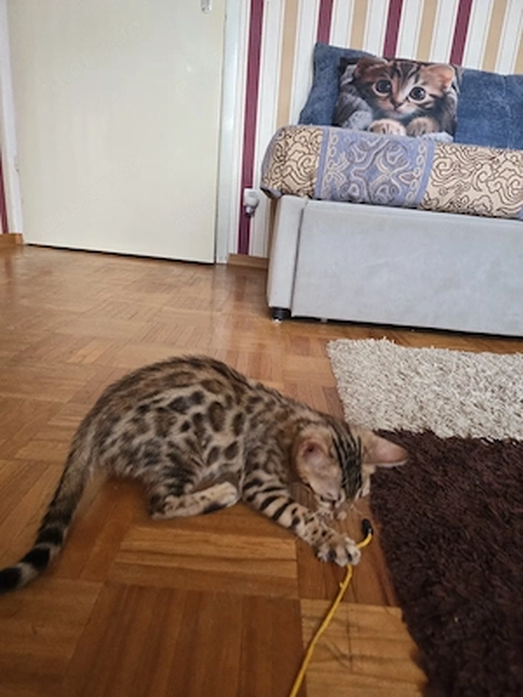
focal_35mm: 23
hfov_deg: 58.9
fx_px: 463
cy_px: 348
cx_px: 262
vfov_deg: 73.9
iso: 640
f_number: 1.7
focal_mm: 6.3
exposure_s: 1/120
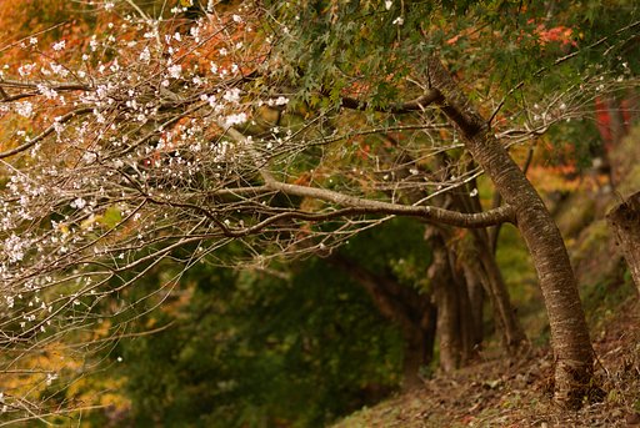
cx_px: 320
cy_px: 214
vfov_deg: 9.2
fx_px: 2670
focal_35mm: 150
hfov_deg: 13.7
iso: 100
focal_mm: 100
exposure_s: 1/250
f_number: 2.8
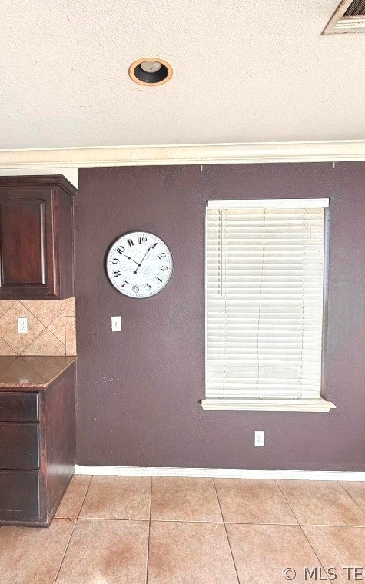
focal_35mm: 20
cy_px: 290
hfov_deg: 59.3
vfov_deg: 85.1
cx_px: 151
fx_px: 318
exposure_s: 1/121
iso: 125
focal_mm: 2.22
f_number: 2.2
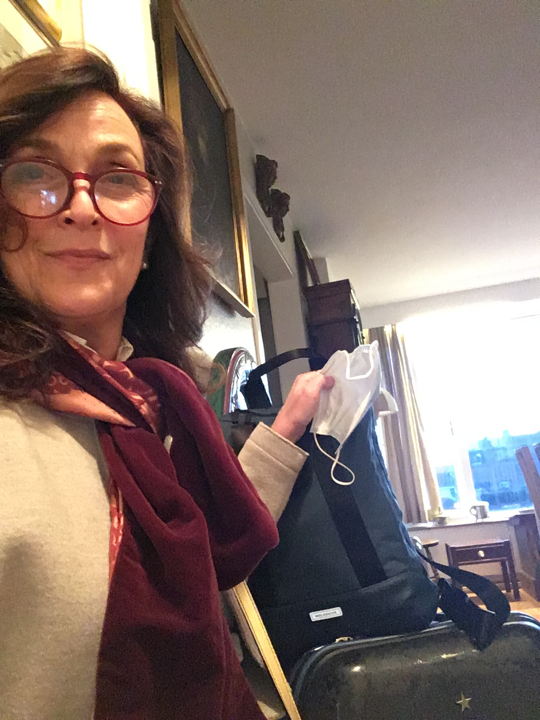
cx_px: 270
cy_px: 360
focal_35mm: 31
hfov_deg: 45.4
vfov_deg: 58.4
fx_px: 645
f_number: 2.4
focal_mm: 2.15
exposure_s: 1/17
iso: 1000
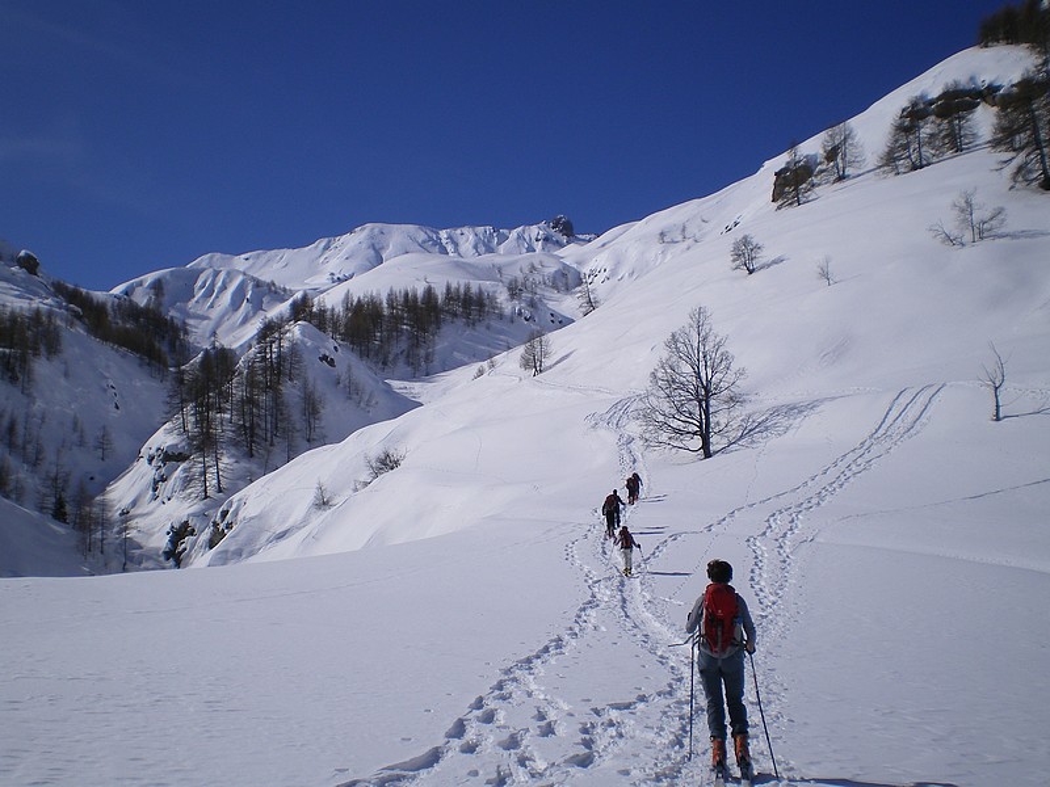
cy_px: 394
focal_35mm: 38
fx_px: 1153
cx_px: 525
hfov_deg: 49.0
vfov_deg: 37.7
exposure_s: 1/1250
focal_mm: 6.3
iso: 64
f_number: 4.6
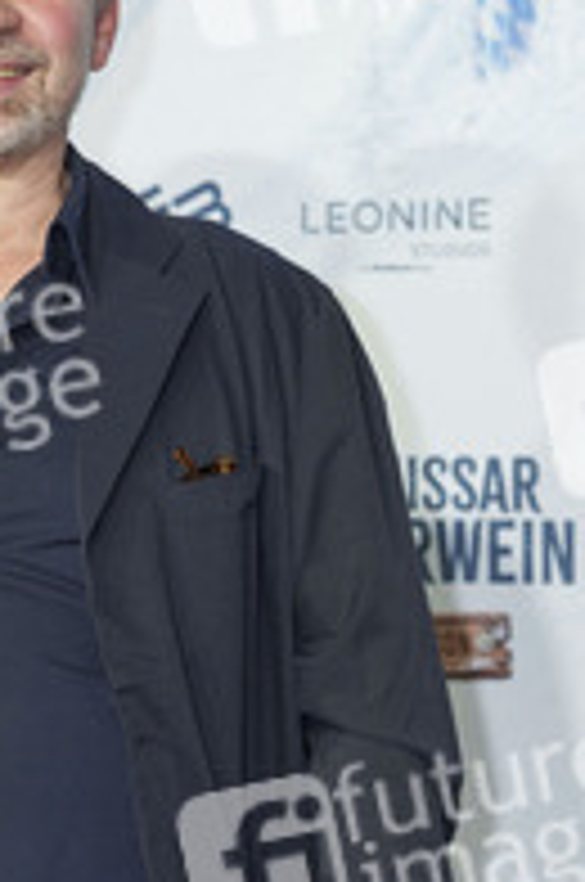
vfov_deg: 14.3
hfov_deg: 9.5
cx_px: 0
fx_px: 3498
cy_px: 616
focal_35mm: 143
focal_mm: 70
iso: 800
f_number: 4
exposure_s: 1/250
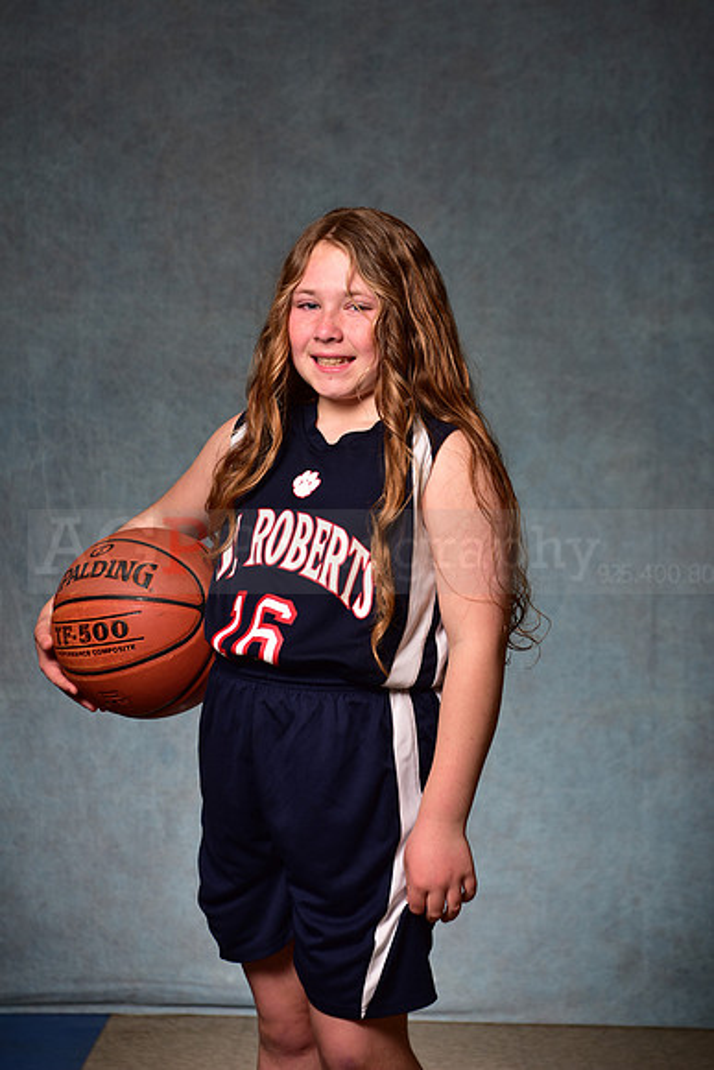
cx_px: 357
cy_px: 535
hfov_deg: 19.5
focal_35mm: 70
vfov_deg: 28.8
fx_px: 2081
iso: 100
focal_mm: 70
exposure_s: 1/200
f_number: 5
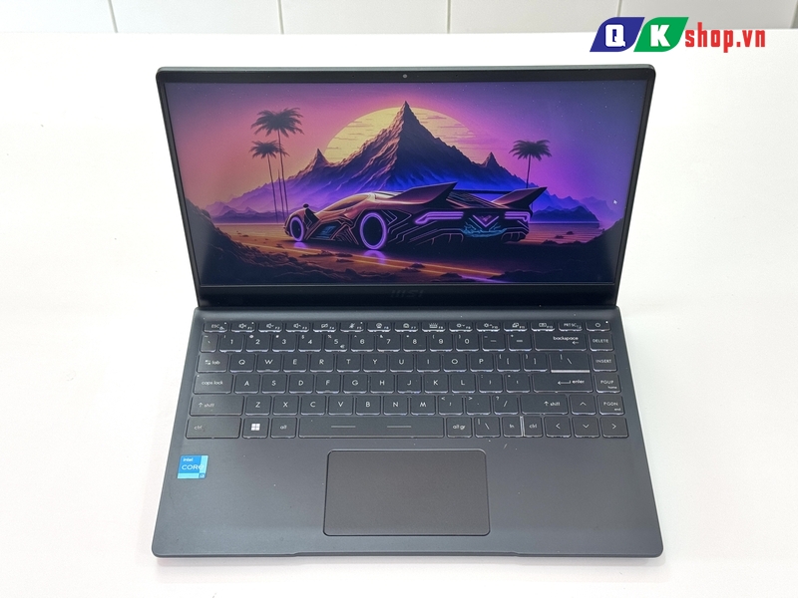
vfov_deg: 30.3
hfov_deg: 39.7
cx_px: 399
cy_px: 299
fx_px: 1107
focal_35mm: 48
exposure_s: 1/121
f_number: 1.78
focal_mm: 6.76
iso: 80
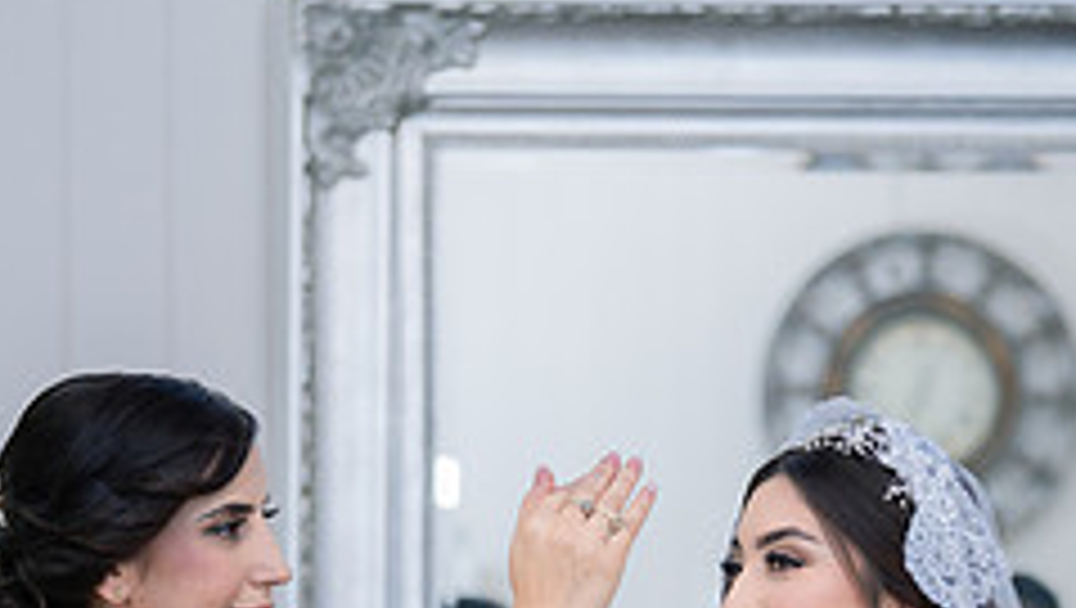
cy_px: 804
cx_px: 743
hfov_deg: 16.8
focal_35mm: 127
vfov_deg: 9.4
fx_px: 3627
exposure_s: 1/200
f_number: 2
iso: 640
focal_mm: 50
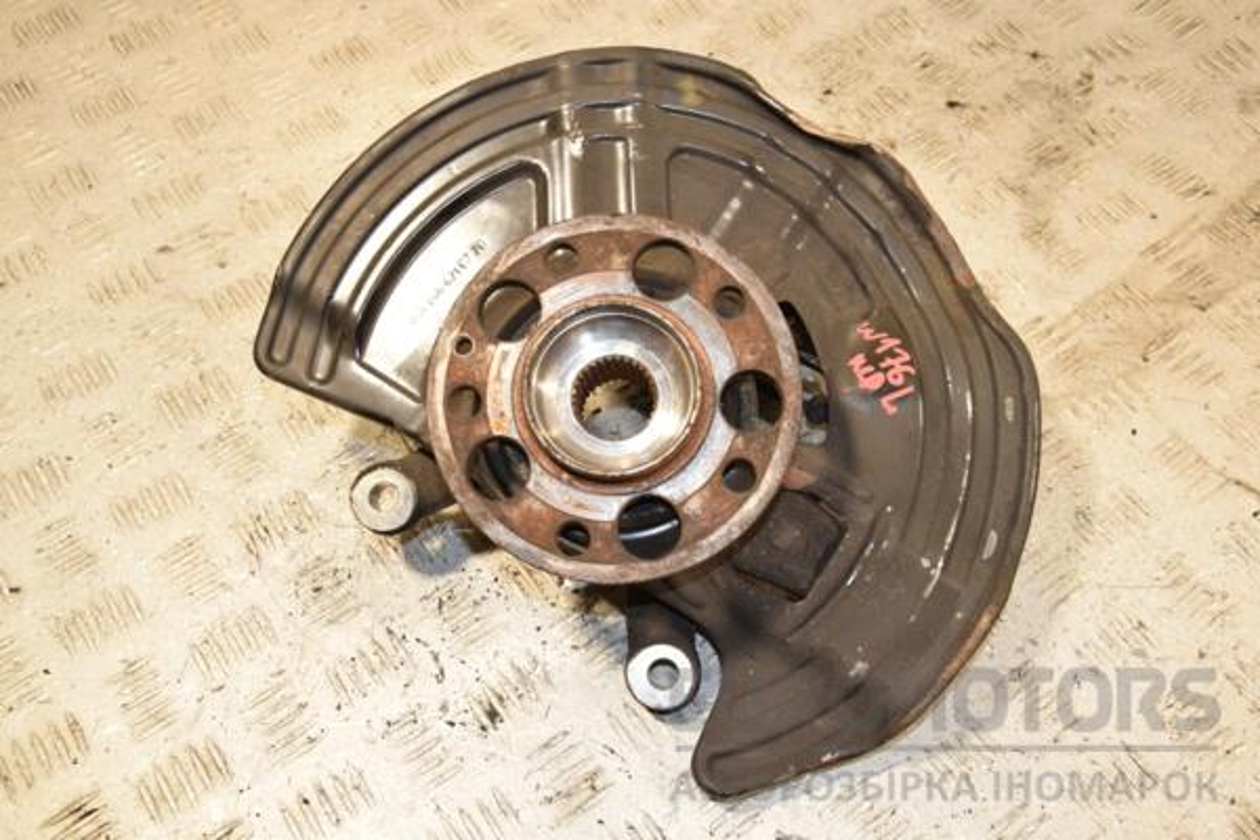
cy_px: 420
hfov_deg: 49.6
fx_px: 1365
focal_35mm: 39
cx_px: 630
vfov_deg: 34.2
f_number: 7.1
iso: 800
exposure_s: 1/200
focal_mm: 26
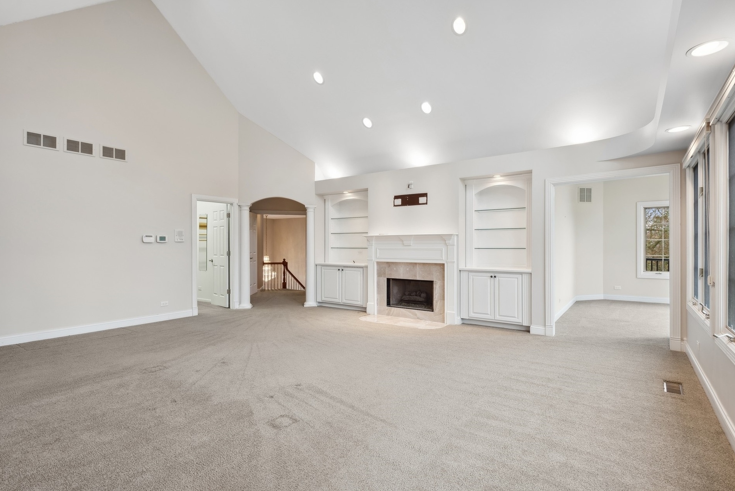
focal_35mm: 18
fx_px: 368
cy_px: 254
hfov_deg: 90.0
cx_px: 375
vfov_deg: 67.4
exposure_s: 1/13
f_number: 8
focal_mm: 17
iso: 400
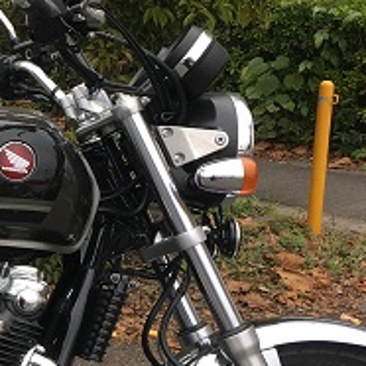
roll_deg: -0.9
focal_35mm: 97
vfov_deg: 17.8
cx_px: -169
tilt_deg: -13.5
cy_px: 267
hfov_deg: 16.5
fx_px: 1160
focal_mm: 4.15
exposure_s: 1/120
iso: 25
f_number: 2.2
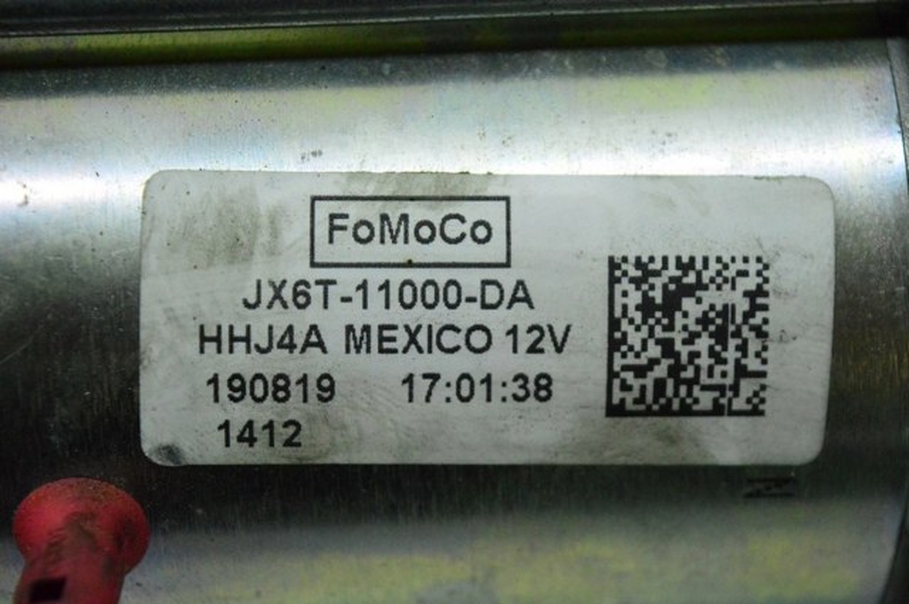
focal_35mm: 82
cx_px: 454
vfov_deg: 16.5
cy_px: 302
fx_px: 2080
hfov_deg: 24.6
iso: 6400
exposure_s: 1/640
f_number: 6.3
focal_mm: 55
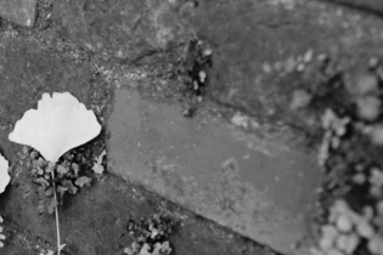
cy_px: 151
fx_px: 1063
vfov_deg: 13.7
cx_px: 41
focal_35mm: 100
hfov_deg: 20.0
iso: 1600
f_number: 3.2
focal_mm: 35
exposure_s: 1/1000
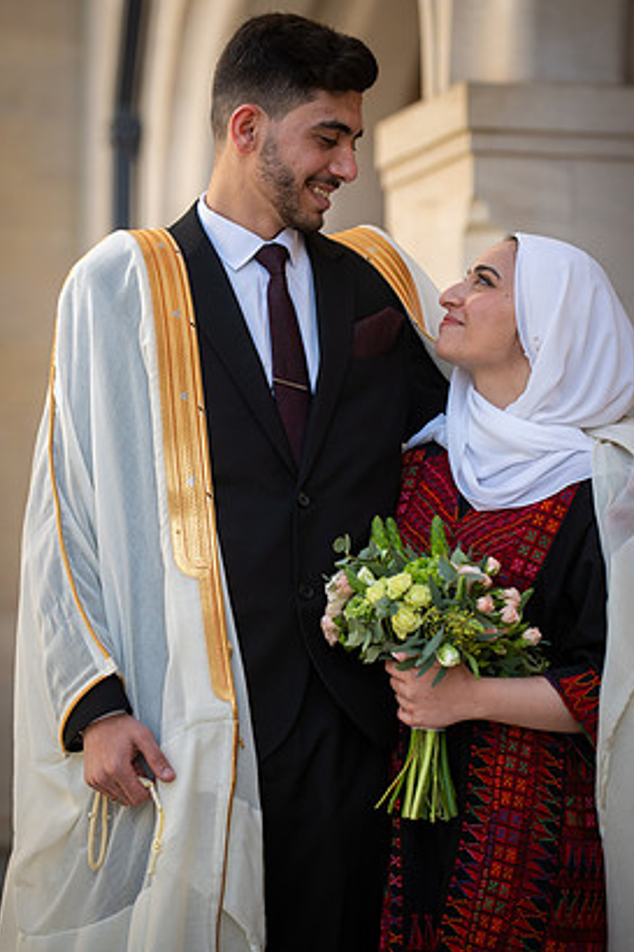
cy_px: 462
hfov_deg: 11.1
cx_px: 320
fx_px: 3252
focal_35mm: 123
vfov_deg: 16.7
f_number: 2.8
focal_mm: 112
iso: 100
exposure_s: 1/1250
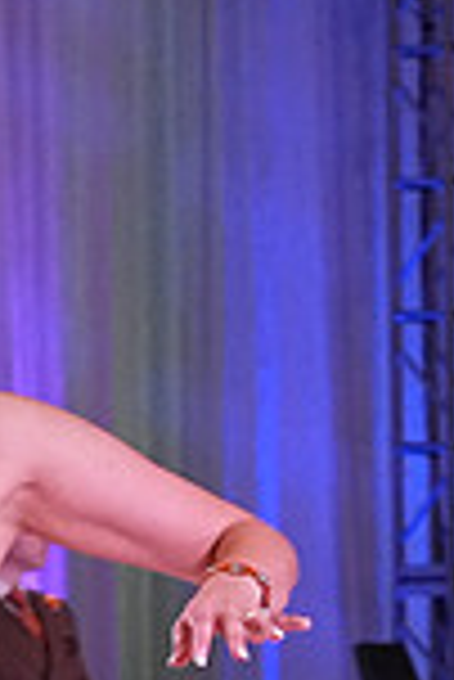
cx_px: -411
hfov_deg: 3.2
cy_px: 1027
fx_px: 8039
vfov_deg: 4.8
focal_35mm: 426
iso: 3200
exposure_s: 1/320
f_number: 6.3
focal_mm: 74
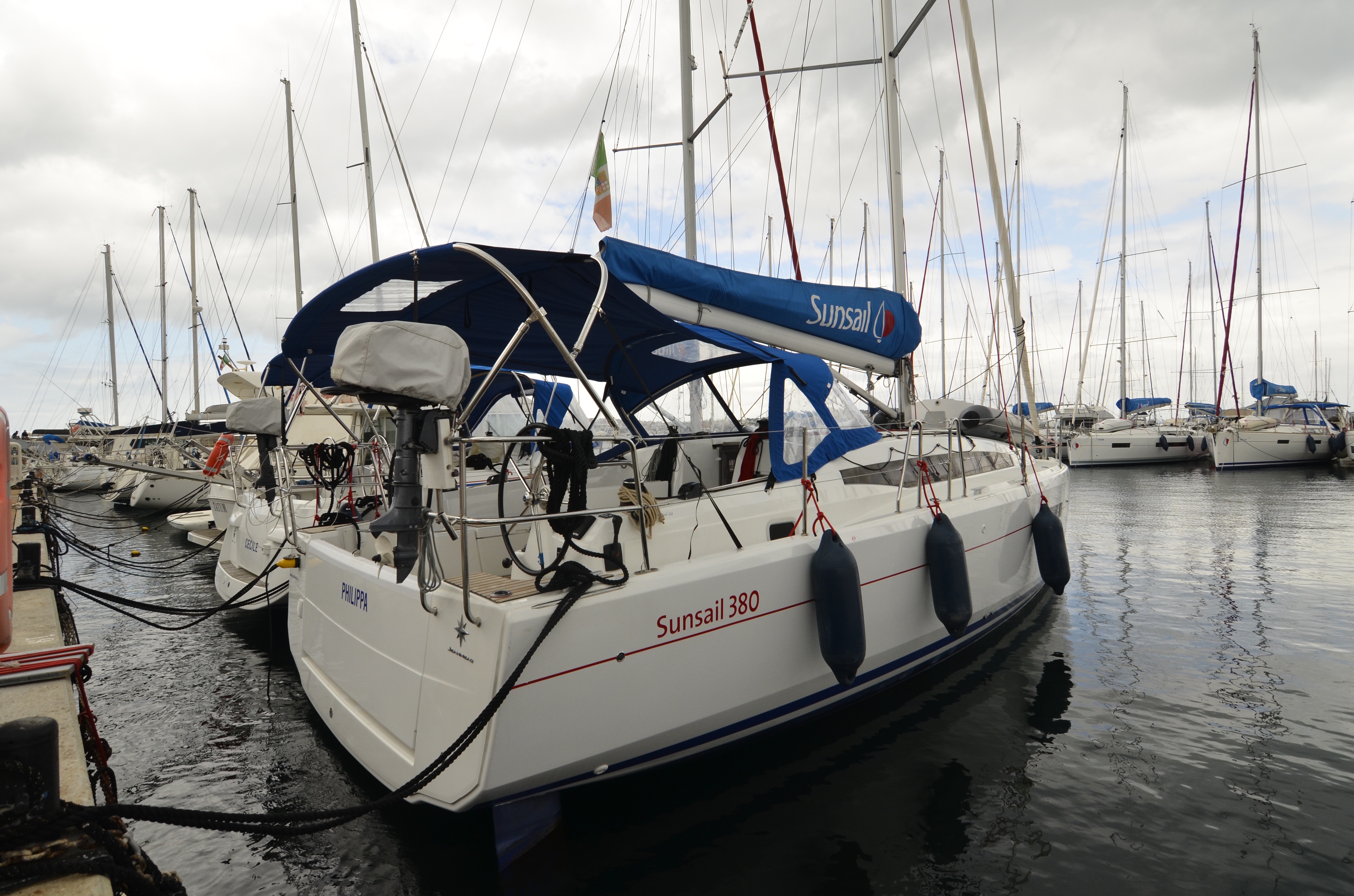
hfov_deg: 95.1
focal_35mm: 16
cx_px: 677
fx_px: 619
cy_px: 448
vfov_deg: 71.8
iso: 400
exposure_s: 1/640
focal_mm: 11
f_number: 7.1
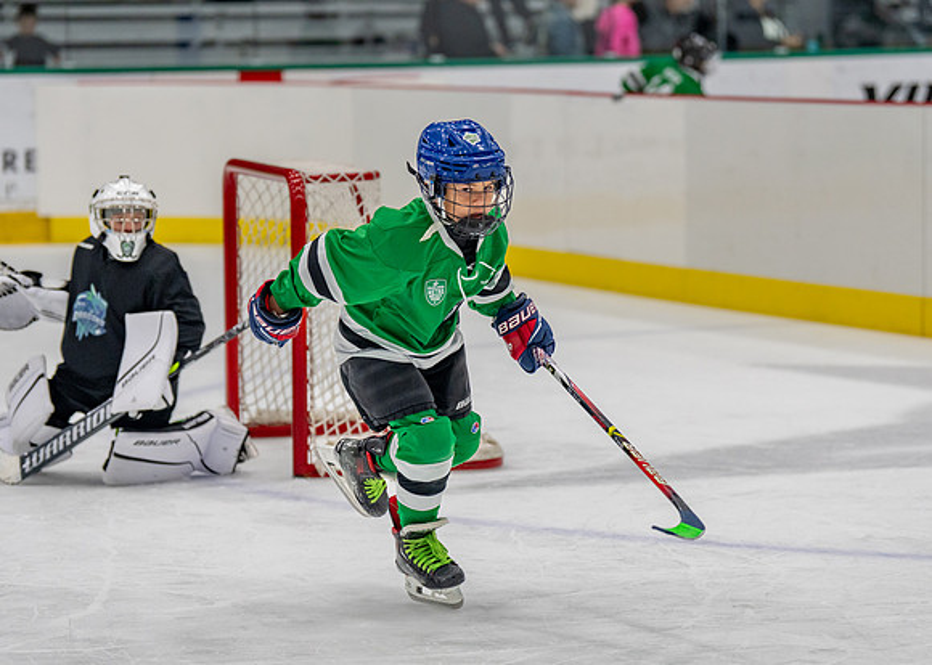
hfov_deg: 12.6
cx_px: 490
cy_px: 327
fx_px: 4236
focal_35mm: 160
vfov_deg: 9.0
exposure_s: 1/1600
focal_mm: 116
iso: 1000
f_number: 2.8
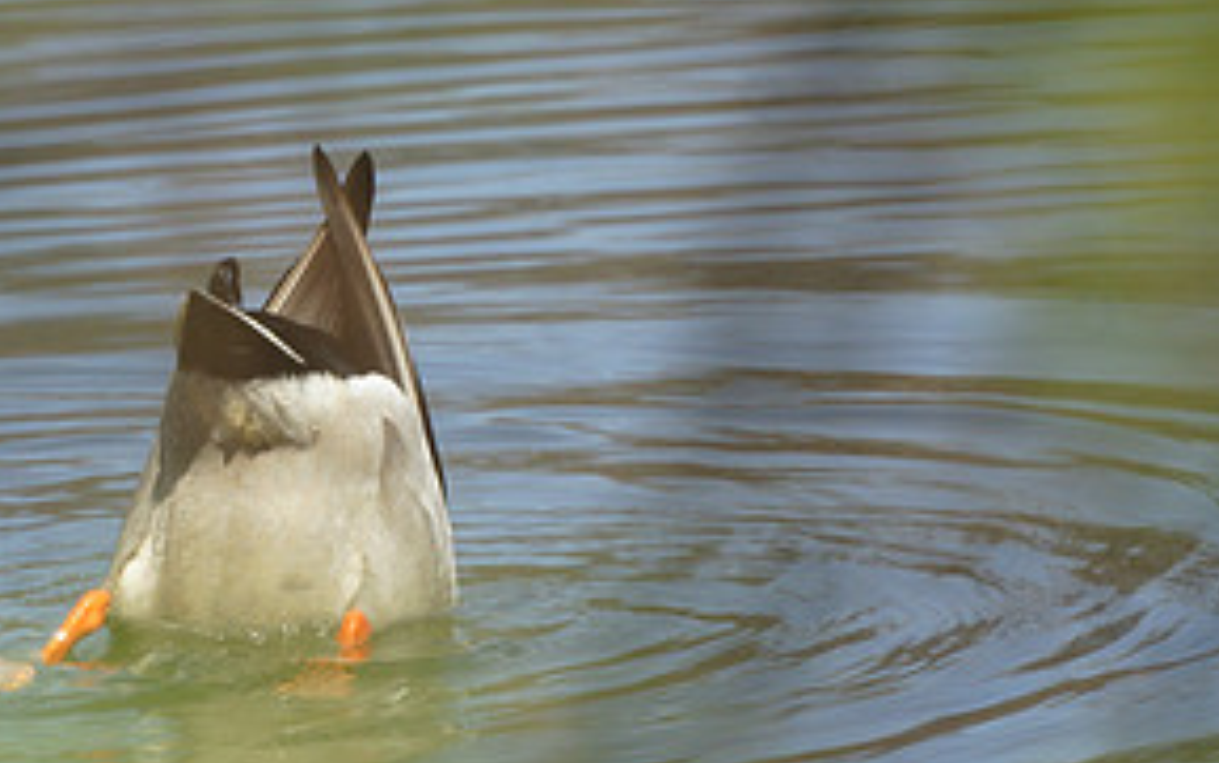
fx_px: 51025
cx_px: 34
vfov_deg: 0.9
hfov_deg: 1.4
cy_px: 613
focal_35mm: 1535
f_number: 8
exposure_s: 1/500
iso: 400
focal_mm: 500
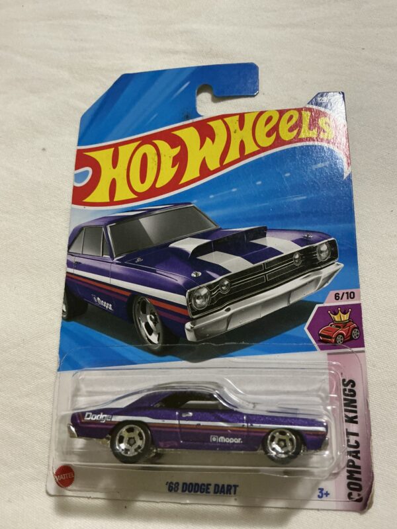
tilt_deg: -63.7
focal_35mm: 29
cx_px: 198
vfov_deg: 61.7
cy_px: 264
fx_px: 443
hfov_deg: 48.2
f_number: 1.8
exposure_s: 1/30
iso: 400
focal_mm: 3
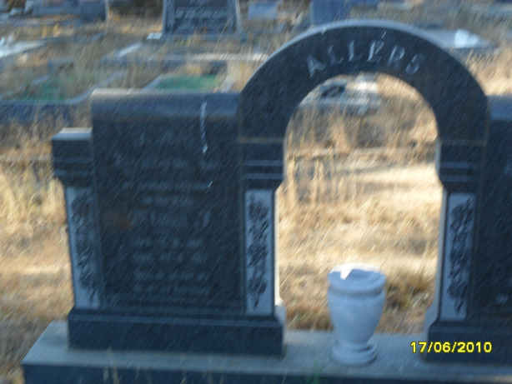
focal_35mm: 52
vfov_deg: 28.1
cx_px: 256
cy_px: 192
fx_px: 769
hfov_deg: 36.8
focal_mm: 9.3
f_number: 5
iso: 100
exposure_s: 1/60
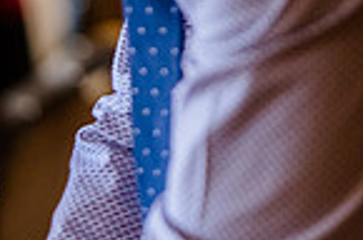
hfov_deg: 3.2
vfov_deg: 2.1
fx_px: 6459
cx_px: -290
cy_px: 391
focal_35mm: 642
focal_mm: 160
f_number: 2.8
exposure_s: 1/200
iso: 1250
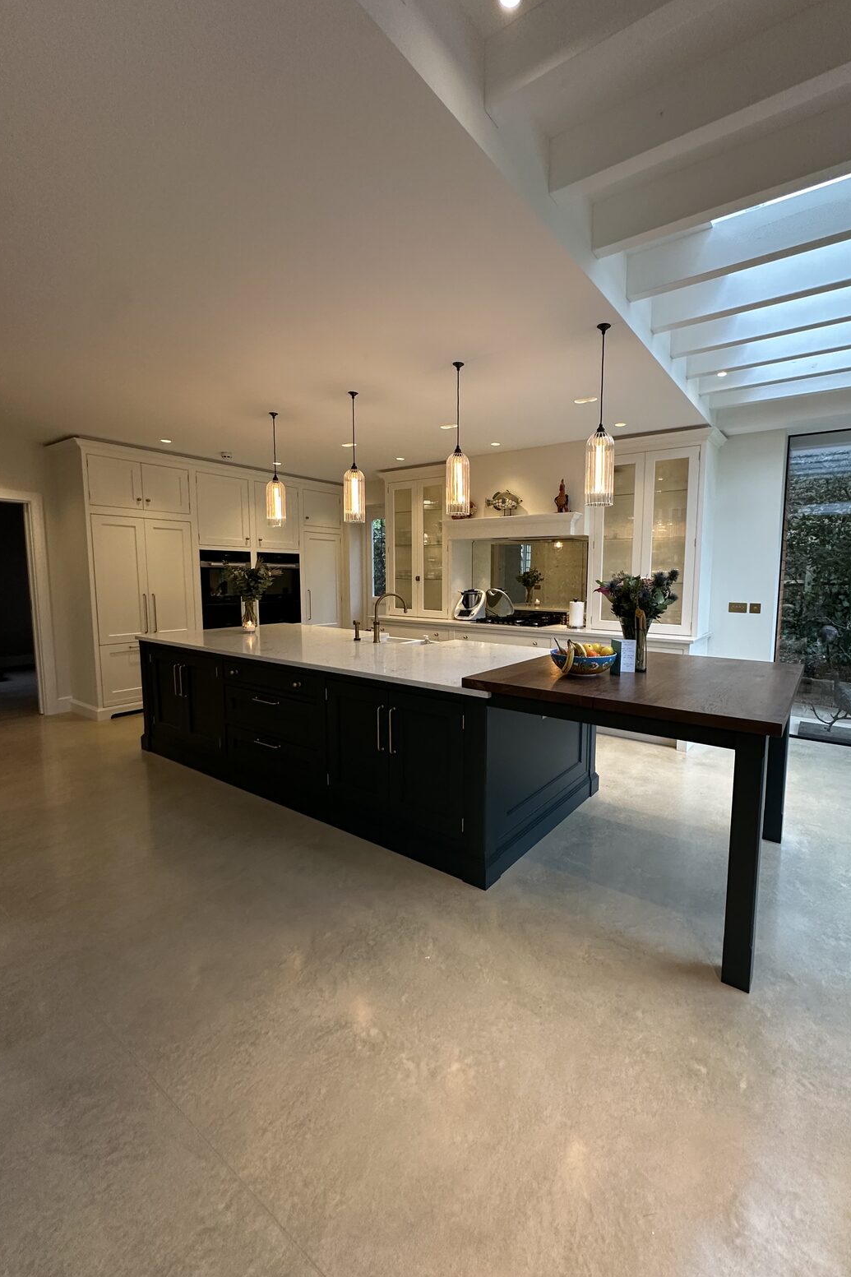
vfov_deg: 100.4
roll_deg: -1.0
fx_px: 532
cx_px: 484
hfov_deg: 76.9
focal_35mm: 15
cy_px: 627
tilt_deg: -5.1
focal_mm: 2.22
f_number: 2.2
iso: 250
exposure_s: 1/100
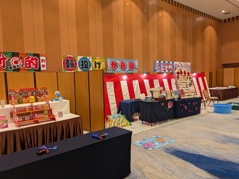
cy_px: 90
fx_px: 173
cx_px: 120
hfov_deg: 69.4
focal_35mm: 25
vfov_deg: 54.9
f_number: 1.89
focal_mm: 5.43
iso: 71
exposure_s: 1/24
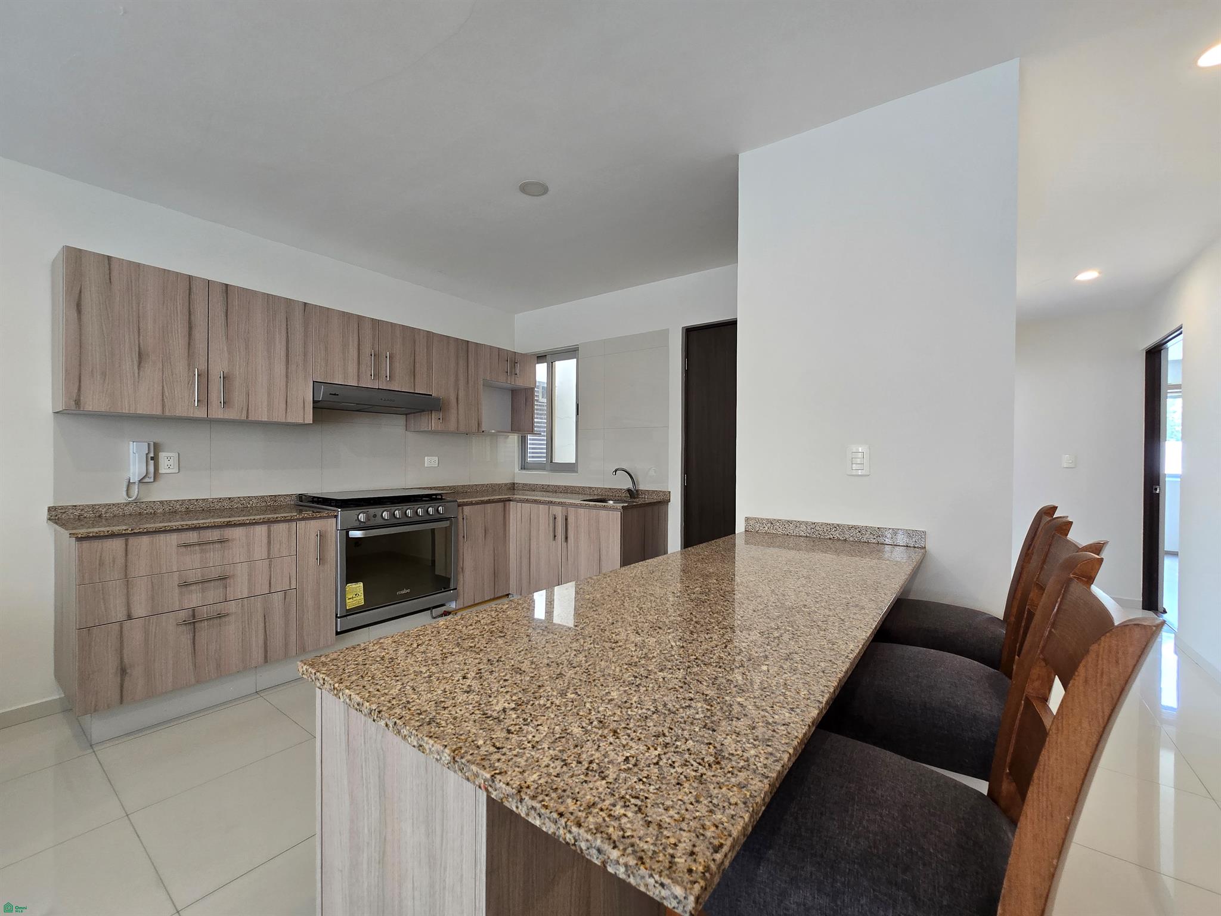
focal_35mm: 13
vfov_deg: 89.9
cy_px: 458
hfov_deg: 106.2
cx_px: 610
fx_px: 459
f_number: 2.2
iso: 160
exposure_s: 1/60
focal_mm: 2.2
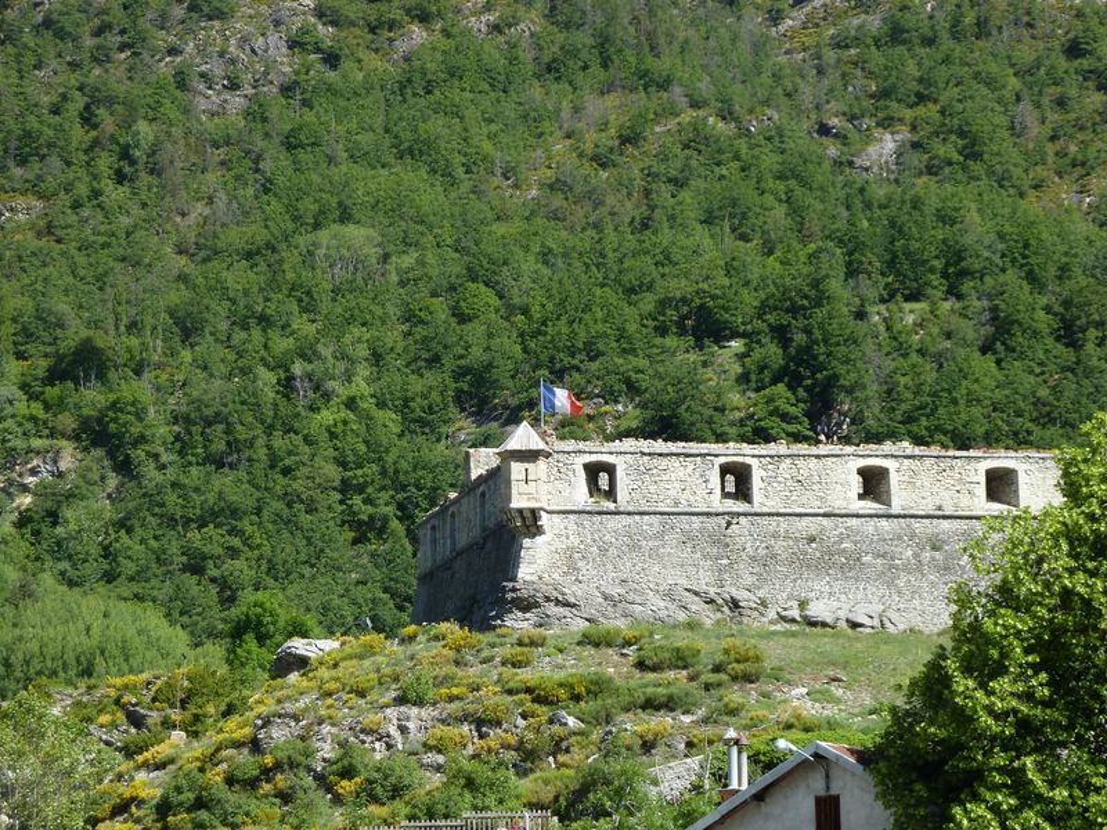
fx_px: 3550
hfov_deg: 17.7
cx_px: 554
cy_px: 415
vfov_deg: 13.3
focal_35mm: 111
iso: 80
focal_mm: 18.2
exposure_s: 1/250
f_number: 4.4
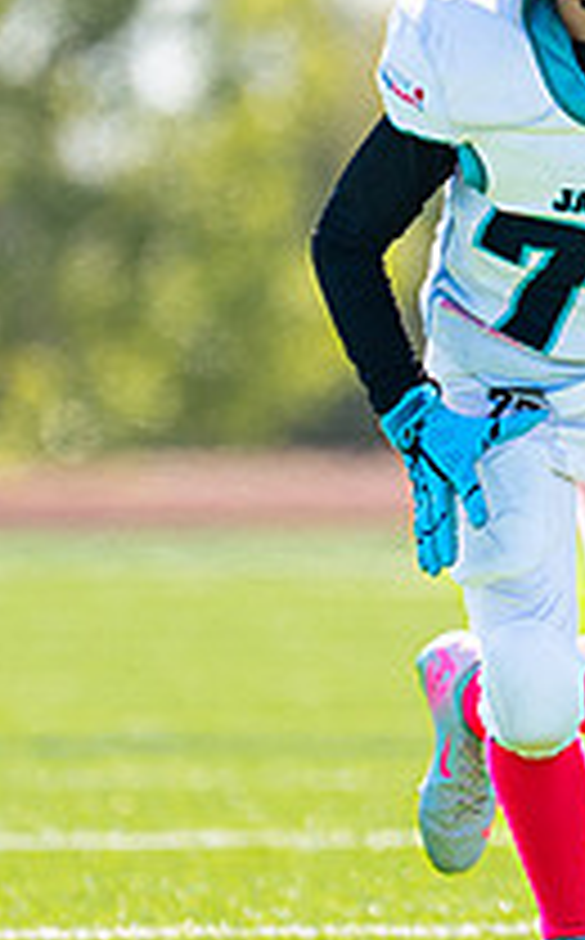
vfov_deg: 2.2
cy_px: 149
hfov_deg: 1.4
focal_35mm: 954
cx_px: 623
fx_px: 24420
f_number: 2.8
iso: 100
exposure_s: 1/1250
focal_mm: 200
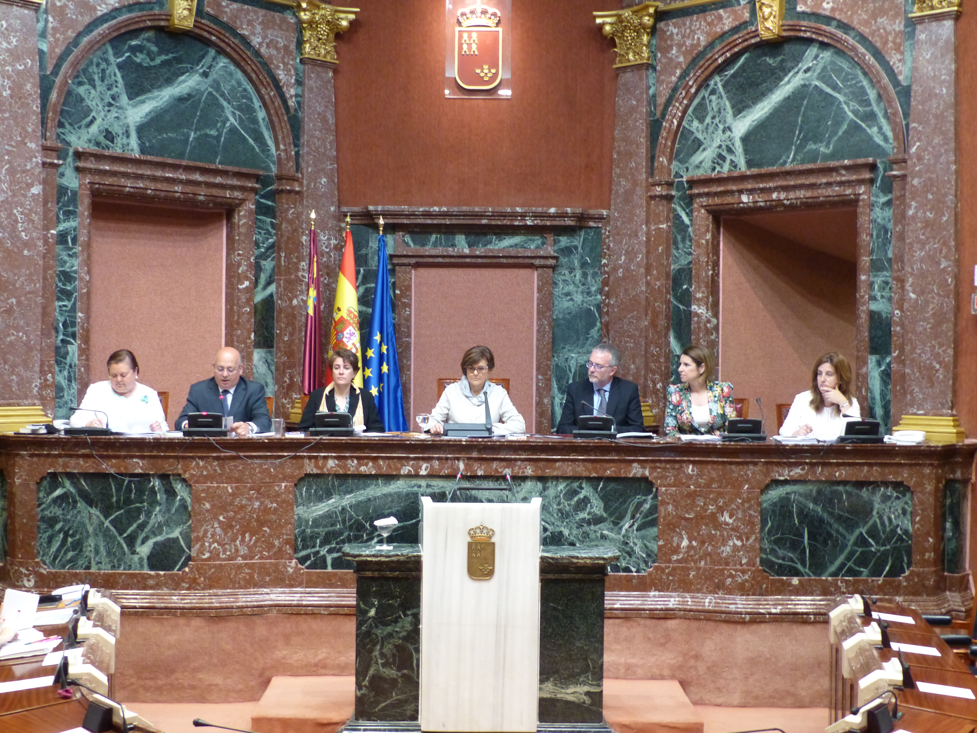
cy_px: 366
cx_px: 488
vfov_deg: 29.7
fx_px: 1383
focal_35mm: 49
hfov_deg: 38.9
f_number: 2.8
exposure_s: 1/15
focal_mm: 8.7
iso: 400
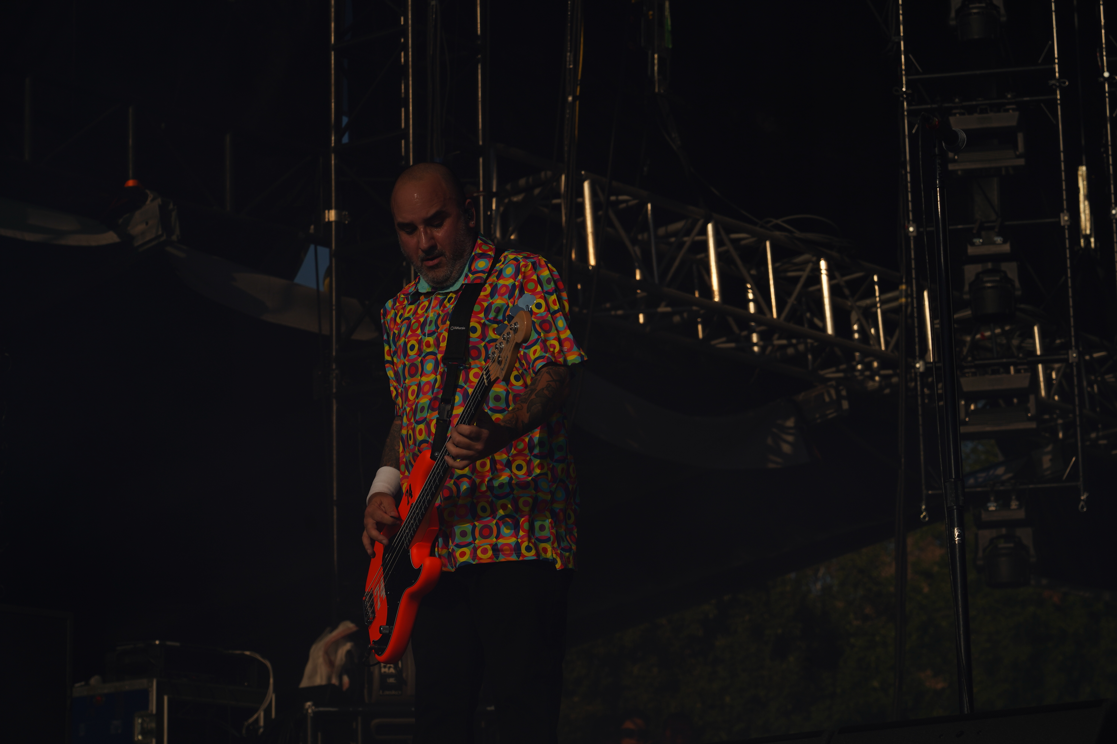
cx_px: 558
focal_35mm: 104
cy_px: 372
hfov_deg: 19.6
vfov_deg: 13.2
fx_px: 3227
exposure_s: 1/1600
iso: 100
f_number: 8
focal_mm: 104
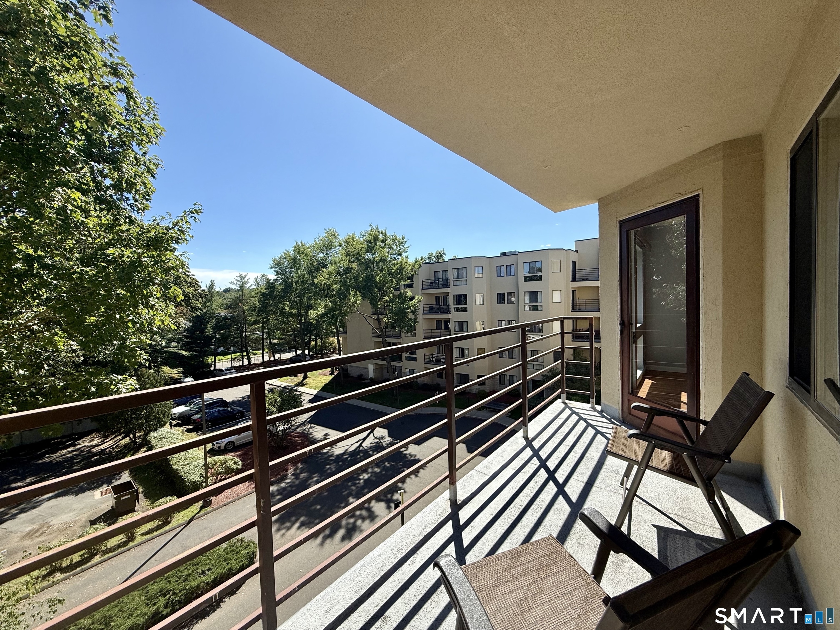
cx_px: 420
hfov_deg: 102.1
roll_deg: +2.6
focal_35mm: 14
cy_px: 315
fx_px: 340
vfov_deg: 85.7
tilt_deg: -1.4
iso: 50
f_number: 2.2
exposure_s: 1/1745
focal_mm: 2.22
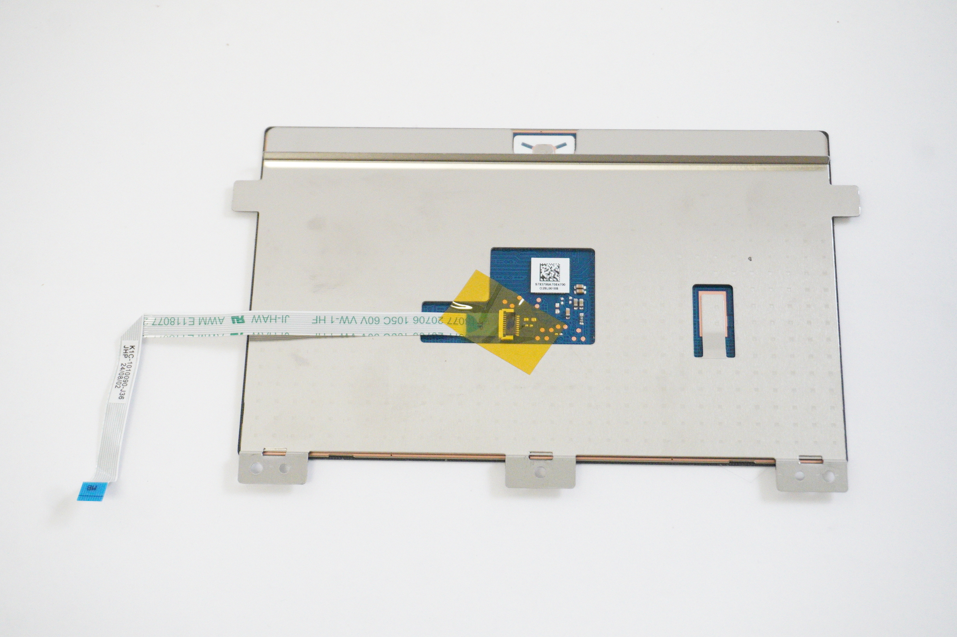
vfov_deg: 21.7
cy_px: 317
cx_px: 476
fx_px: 1661
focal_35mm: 63
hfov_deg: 32.1
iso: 6400
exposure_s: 1/250
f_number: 5.6
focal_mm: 41
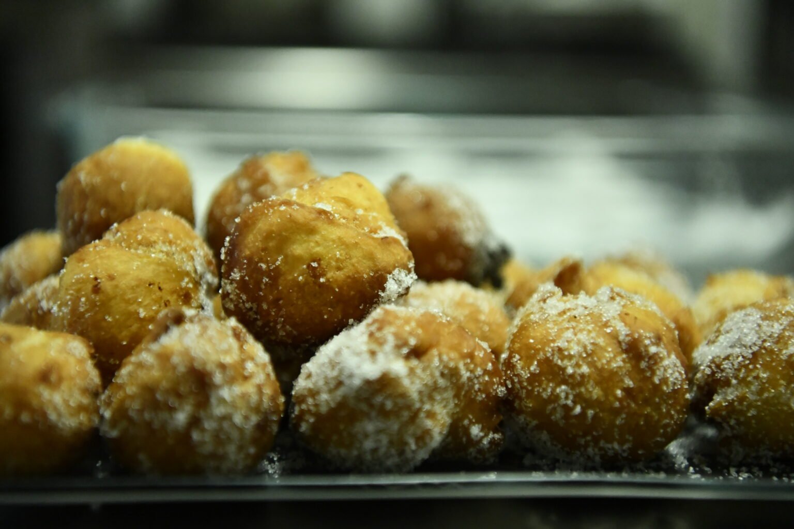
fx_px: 1367
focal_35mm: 62
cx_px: 397
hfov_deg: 32.4
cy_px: 264
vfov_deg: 21.9
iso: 10000
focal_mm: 62
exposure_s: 1/1600
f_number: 2.8
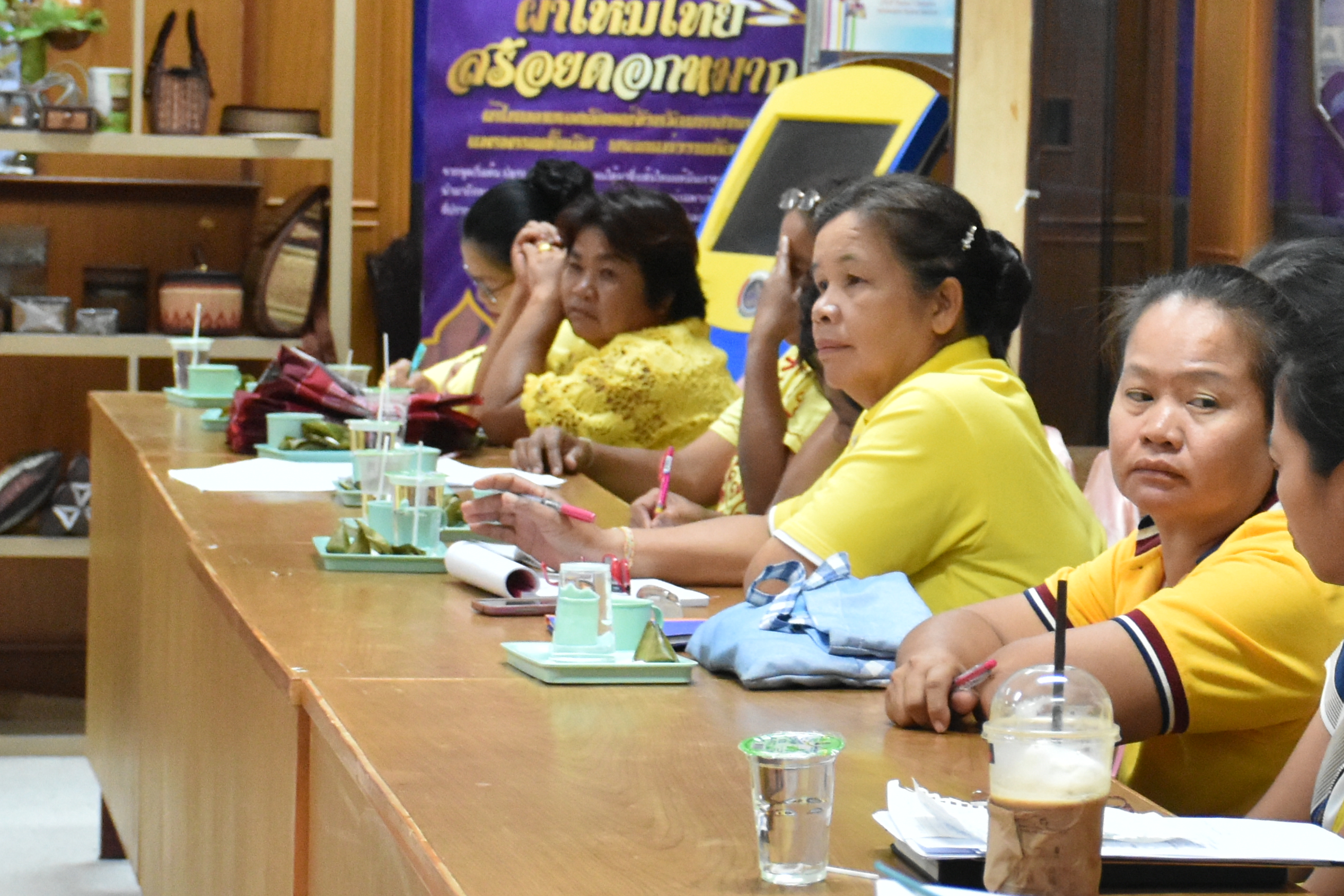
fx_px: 5301
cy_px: 432
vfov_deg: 9.7
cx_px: 1365
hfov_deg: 14.2
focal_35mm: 142
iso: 2500
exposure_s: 1/125
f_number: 5.6
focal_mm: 40
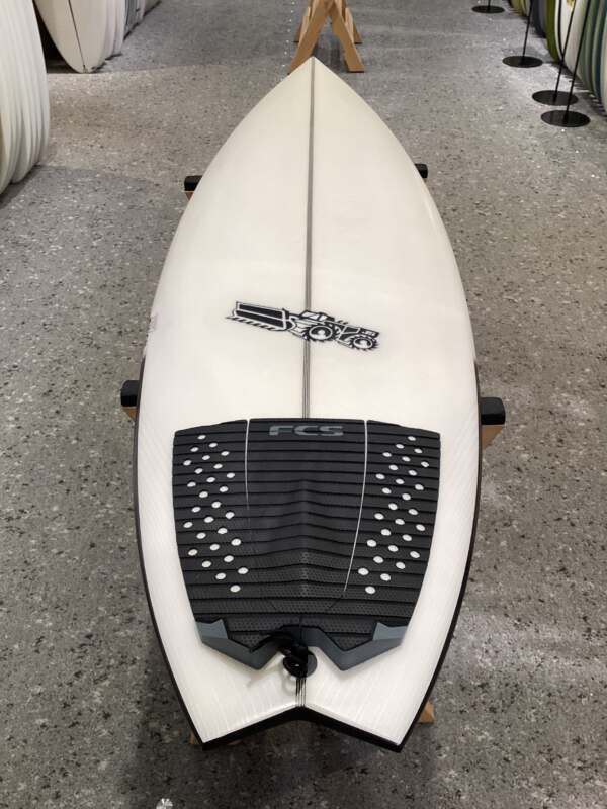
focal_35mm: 31
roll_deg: -1.0
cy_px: 404
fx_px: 725
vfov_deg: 58.4
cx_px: 304
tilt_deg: -40.1
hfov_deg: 45.4
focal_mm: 3.3
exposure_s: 1/60
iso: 64
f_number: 2.4
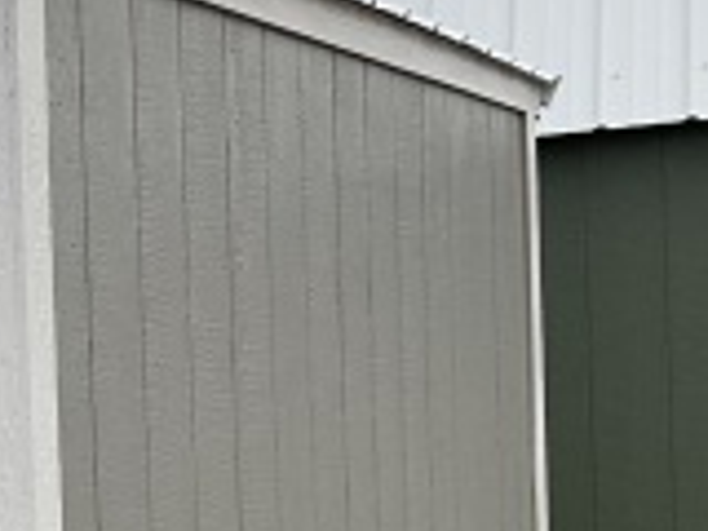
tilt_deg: -2.4
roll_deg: +4.0
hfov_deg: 15.4
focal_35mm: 116
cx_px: -425
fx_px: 2373
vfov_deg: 12.6
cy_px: 558
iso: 16
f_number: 1.8
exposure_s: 1/691
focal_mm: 3
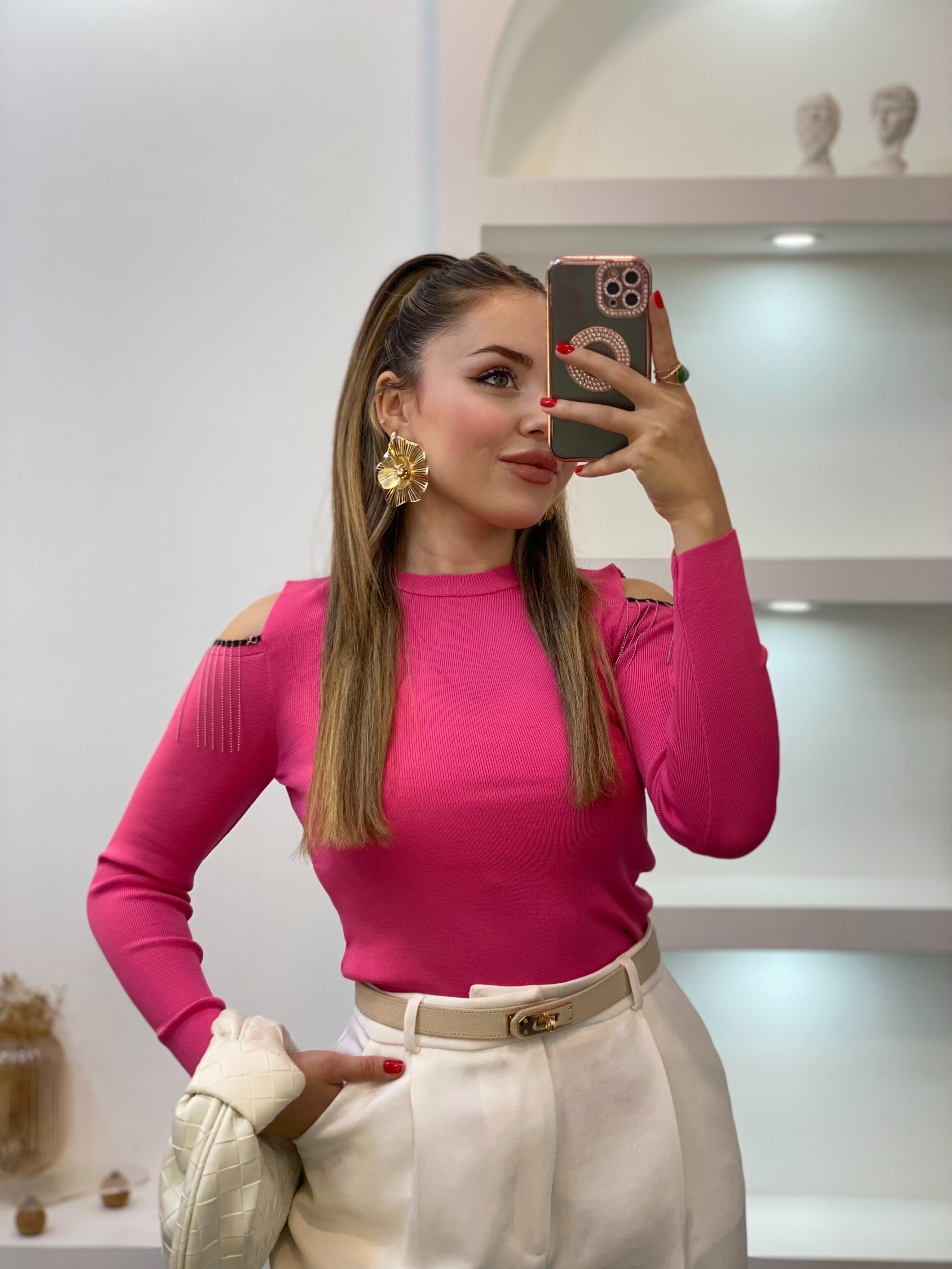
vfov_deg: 36.8
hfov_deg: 28.0
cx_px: 476
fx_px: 1907
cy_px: 634
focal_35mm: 52
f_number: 2
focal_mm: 6
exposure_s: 1/100
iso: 80
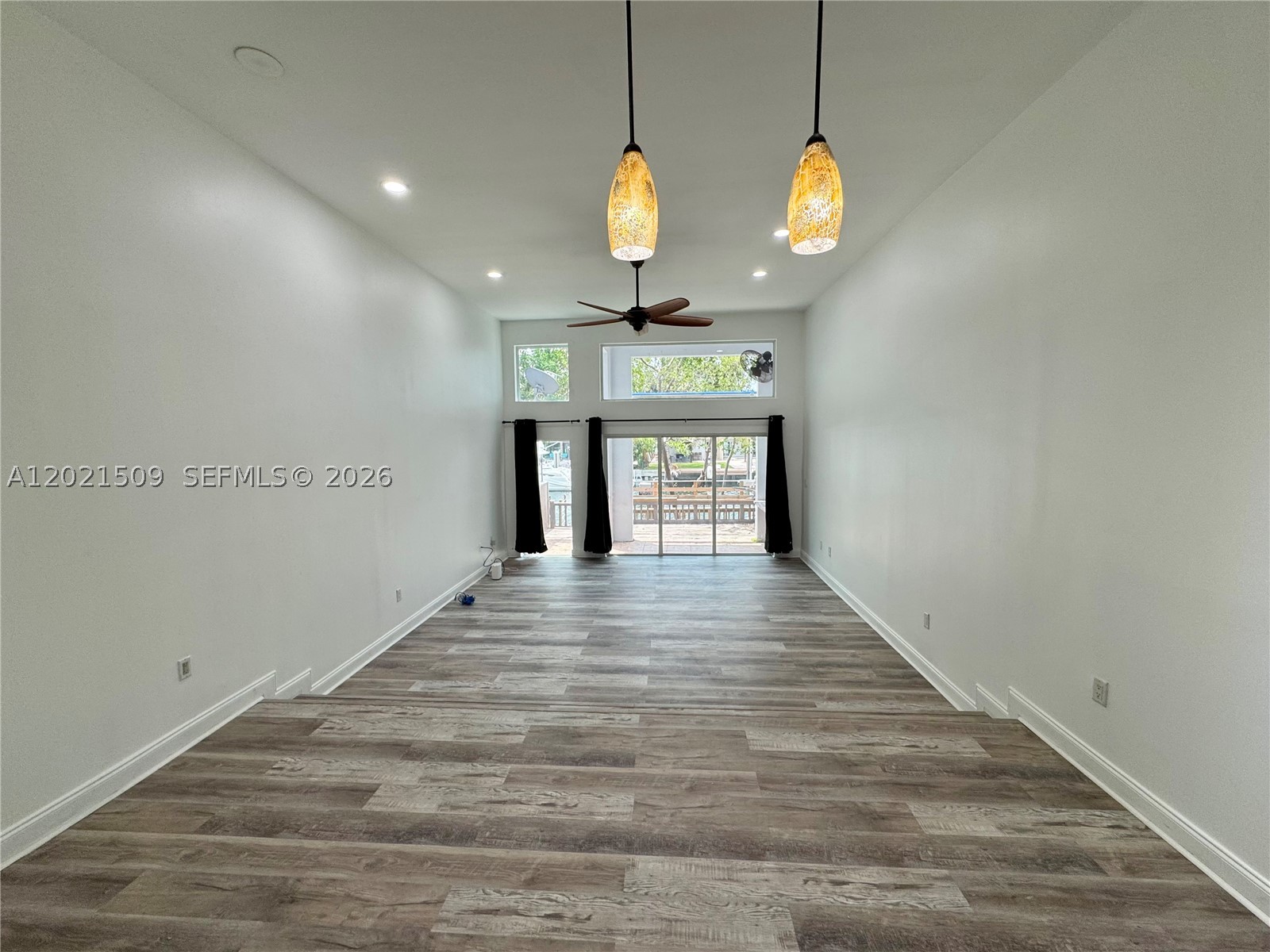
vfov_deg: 85.7
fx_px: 514
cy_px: 476
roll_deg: +0.6
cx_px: 635
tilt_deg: -3.5
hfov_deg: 102.1
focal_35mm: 14
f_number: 2.2
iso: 64
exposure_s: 1/120
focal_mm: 2.22
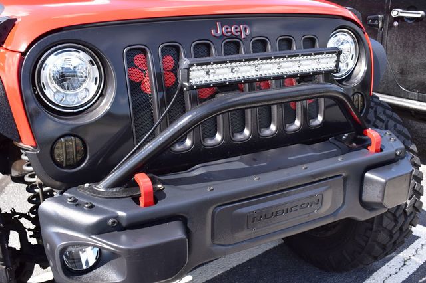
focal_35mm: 39
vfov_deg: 34.2
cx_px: 213
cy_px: 142
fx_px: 461
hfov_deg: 49.6
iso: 400
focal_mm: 26
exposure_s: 1/200
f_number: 10
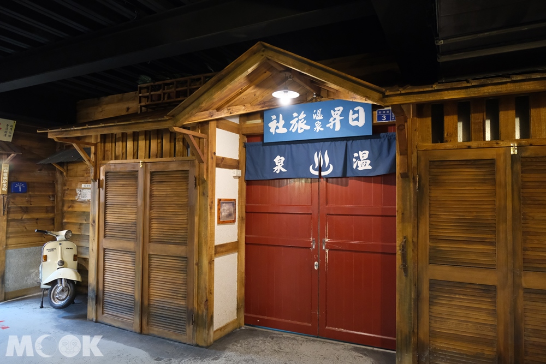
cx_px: 273
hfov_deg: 73.7
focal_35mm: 24
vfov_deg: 53.1
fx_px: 364
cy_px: 182
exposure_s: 1/30
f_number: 2.8
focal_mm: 16
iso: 3200
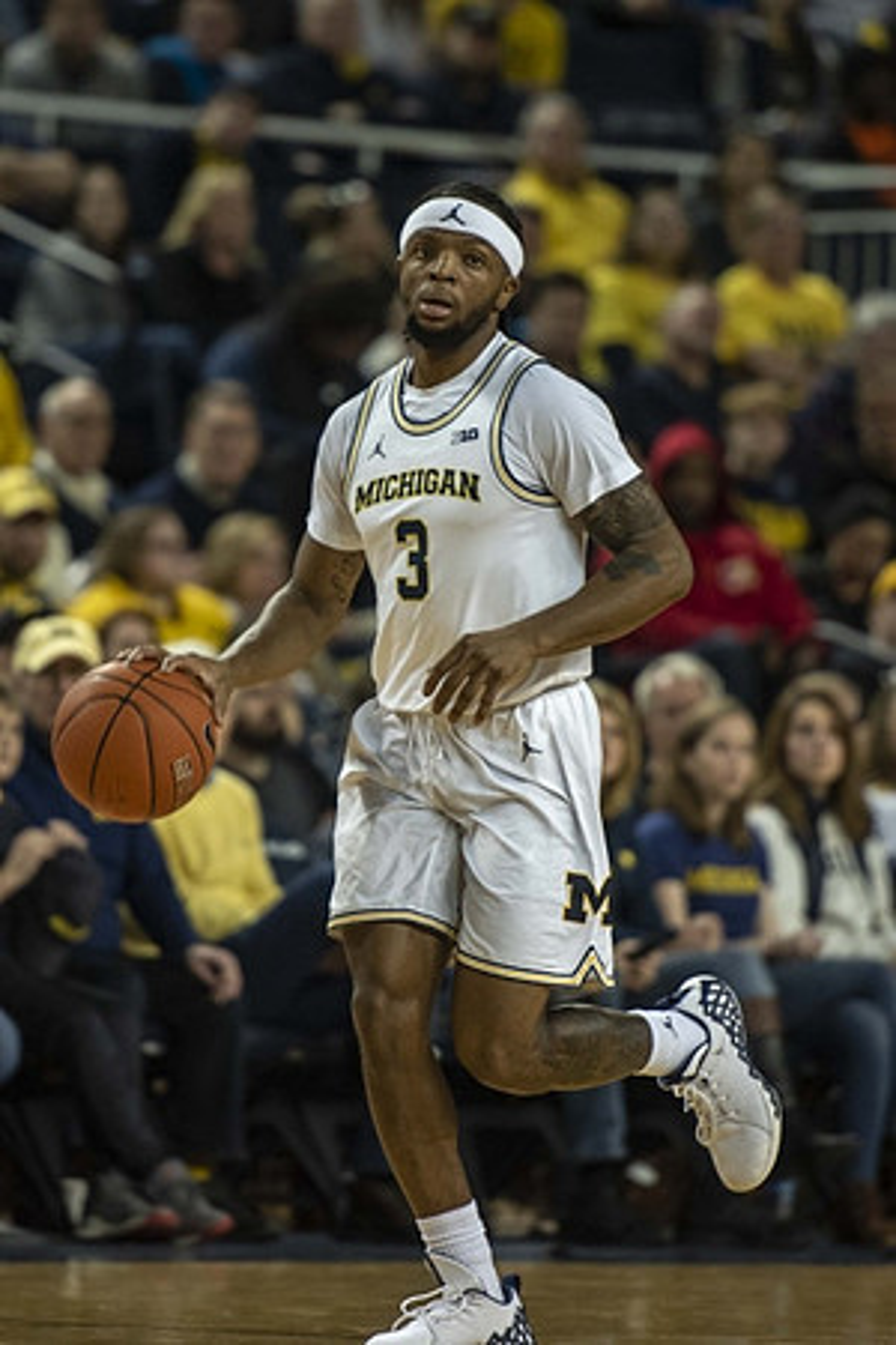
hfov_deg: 3.9
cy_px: 590
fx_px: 13008
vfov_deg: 5.9
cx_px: 419
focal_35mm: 348
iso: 1250
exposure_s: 1/1000
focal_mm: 200
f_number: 2.8
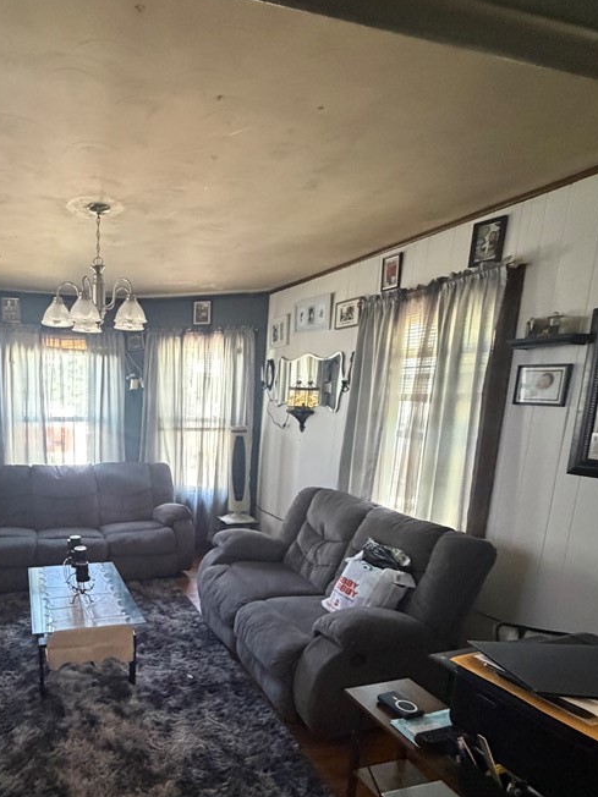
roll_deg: -1.7
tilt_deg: -12.3
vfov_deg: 75.1
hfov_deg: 57.7
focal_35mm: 22
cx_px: 144
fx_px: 507
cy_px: 495
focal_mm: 2.22
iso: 800
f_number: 2.2
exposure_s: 1/60
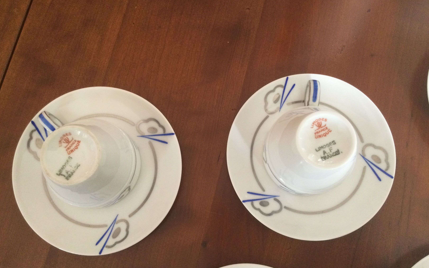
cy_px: 140
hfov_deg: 58.1
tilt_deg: -82.0
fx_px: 386
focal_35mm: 33
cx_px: 214
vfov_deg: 38.3
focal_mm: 3.3
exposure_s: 1/33
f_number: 2.4
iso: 200
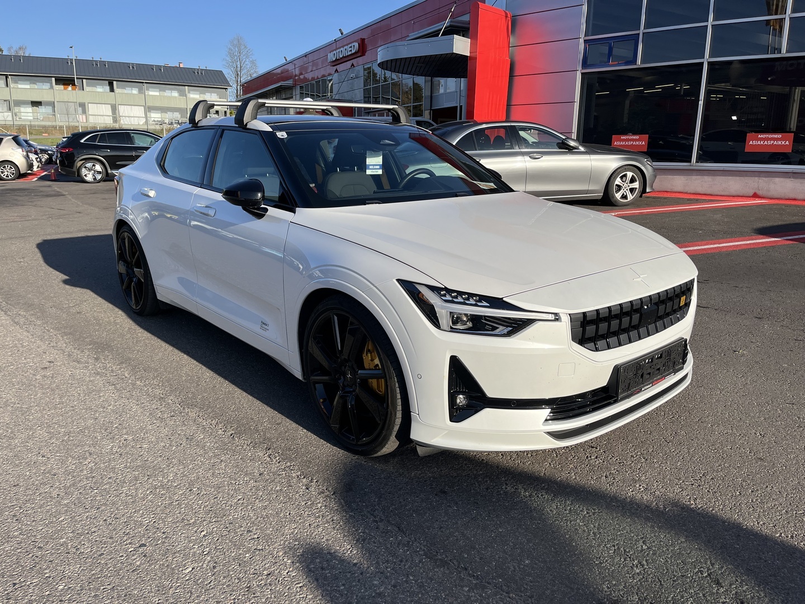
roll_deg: -1.0
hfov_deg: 67.3
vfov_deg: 53.1
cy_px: 302
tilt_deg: -13.2
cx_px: 402
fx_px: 605
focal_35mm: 26
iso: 50
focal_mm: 5.1
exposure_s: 1/3413
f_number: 1.6
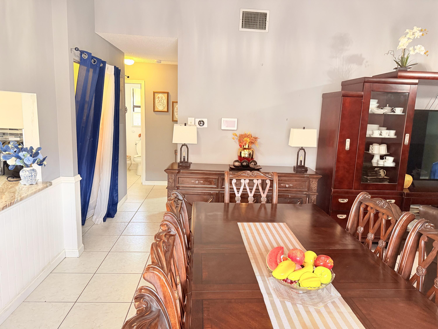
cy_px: 164
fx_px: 304
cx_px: 219
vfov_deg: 56.8
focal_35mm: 24
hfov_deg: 71.6
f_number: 1.78
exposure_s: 1/60
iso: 320
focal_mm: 6.76
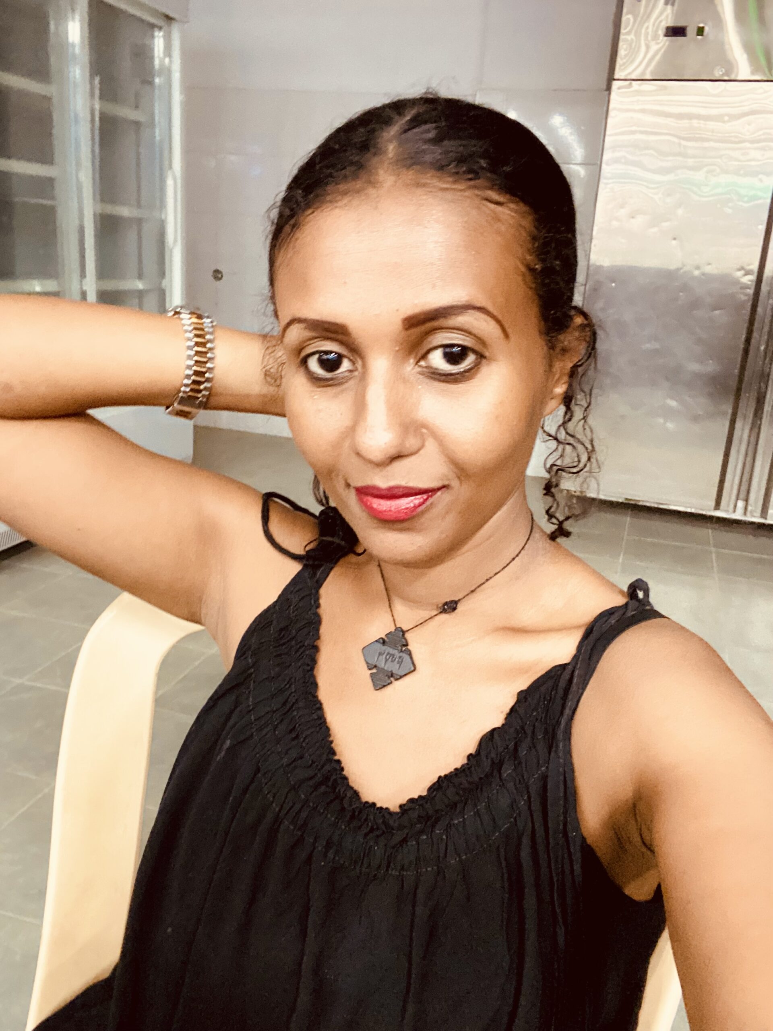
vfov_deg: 60.0
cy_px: 516
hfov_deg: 46.8
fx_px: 893
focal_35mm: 30
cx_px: 386
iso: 640
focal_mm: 2.71
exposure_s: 1/30
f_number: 2.2
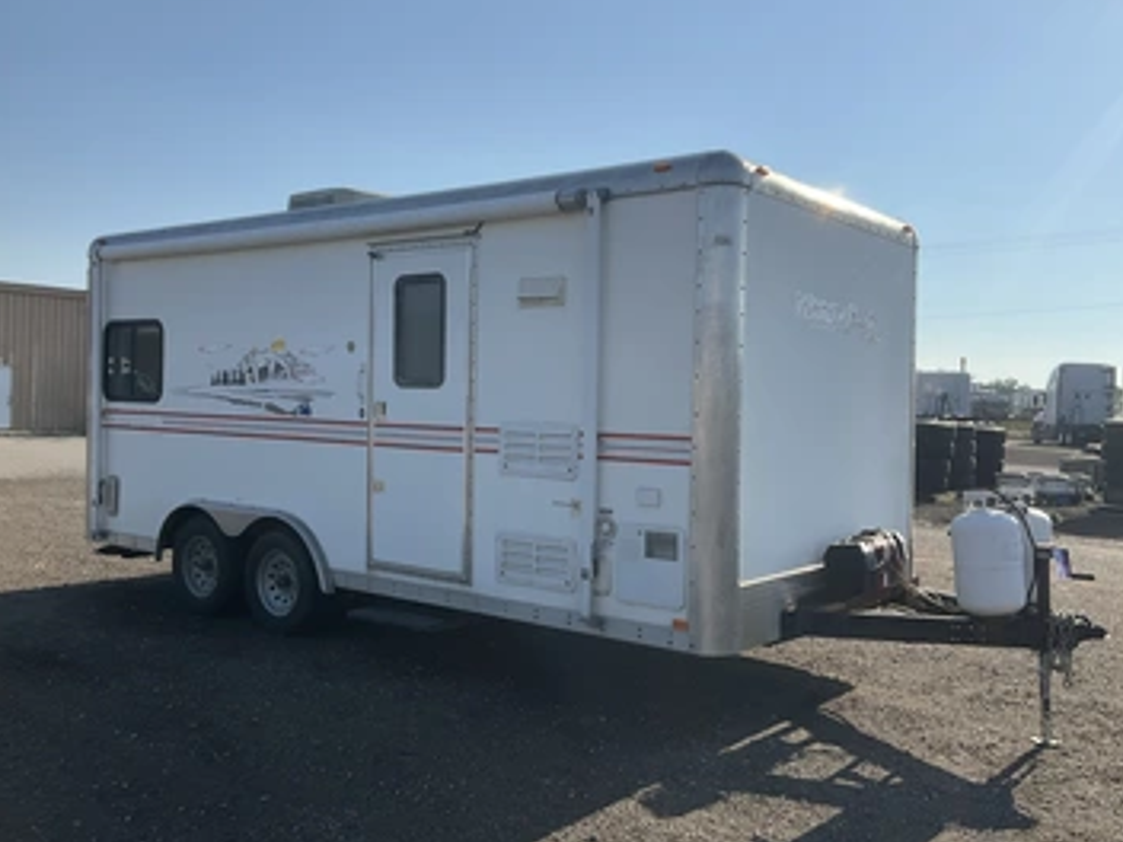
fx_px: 1071
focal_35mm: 33
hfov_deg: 55.3
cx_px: 597
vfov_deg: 42.9
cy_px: 427
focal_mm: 3
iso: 25
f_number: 1.8
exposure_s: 1/2667
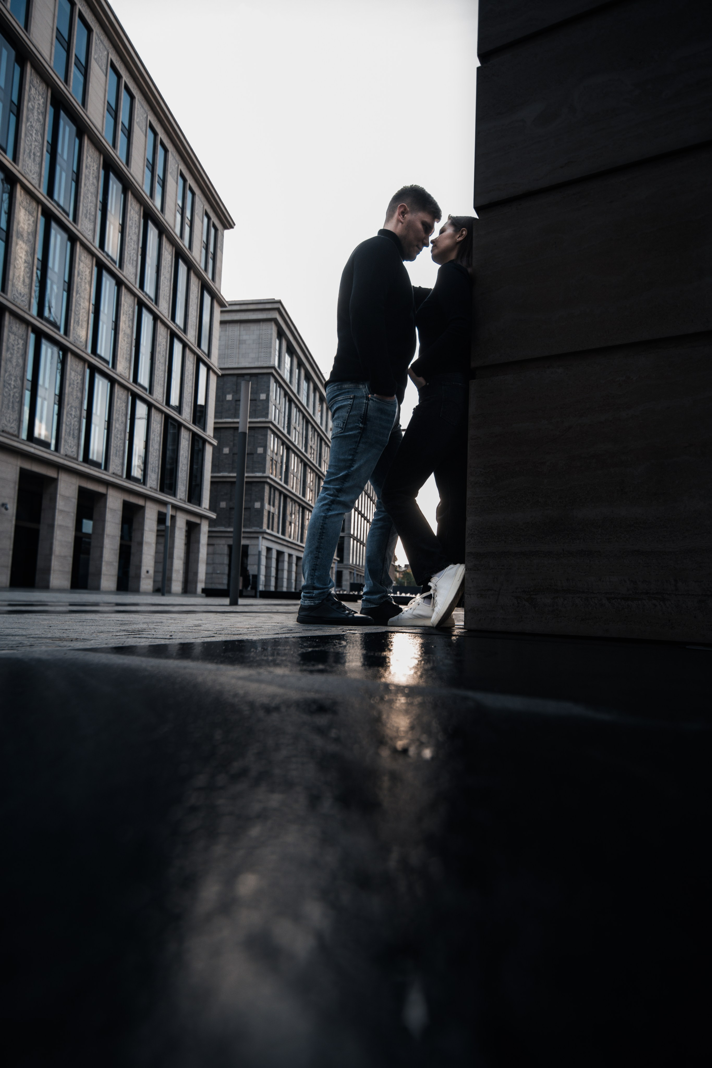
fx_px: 593
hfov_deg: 61.9
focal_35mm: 20
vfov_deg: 84.0
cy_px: 534
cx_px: 356
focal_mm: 20
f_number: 3.2
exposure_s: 1/320
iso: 400
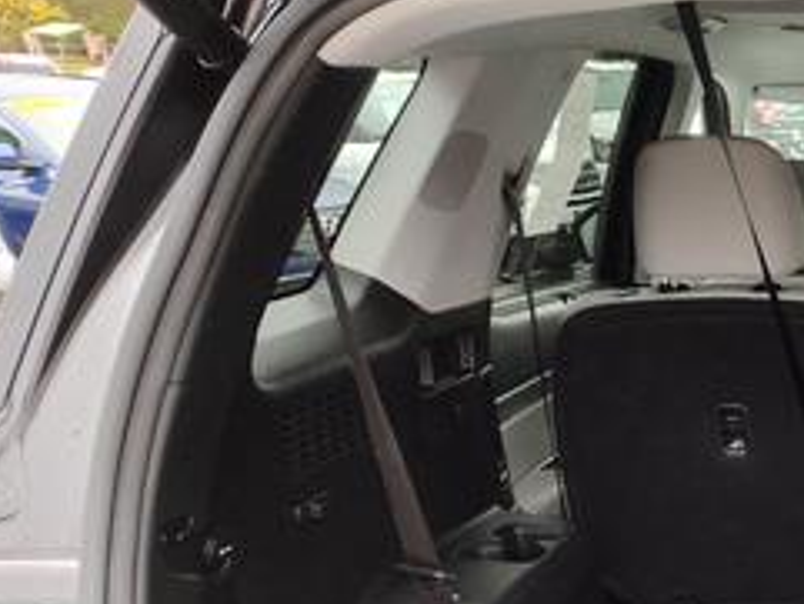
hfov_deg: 26.7
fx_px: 1418
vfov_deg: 22.6
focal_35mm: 61
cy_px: 674
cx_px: 1048
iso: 513
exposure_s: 1/120
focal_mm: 5.56
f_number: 1.88
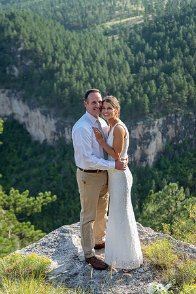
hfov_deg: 21.9
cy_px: 147
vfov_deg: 32.4
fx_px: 506
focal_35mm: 62
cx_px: 98
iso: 200
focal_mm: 62
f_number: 3.5
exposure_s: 1/320
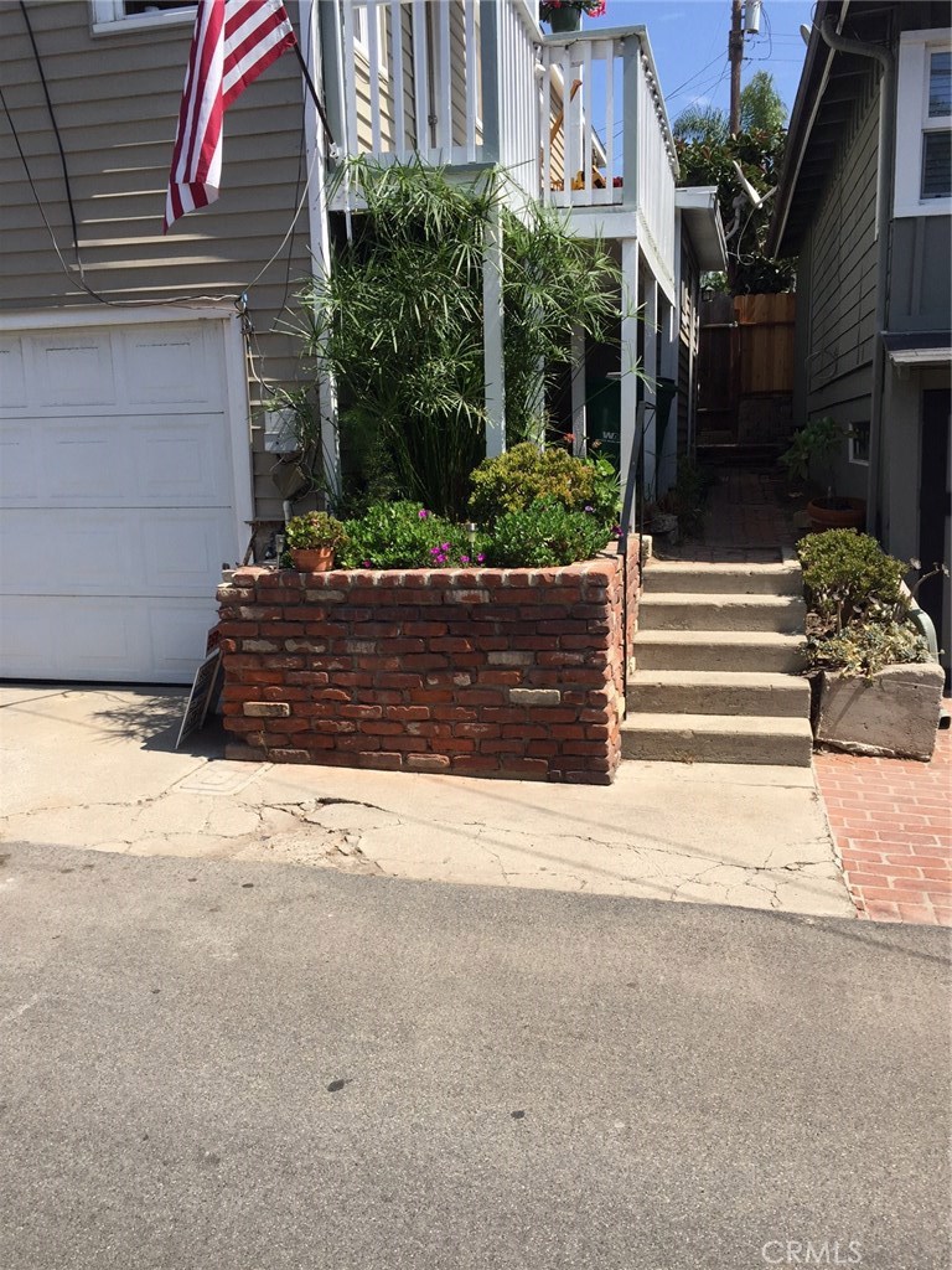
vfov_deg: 61.7
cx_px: 476
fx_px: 1063
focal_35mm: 29
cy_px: 635
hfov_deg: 48.2
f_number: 2.2
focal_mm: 4.15
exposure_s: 1/1721
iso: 32
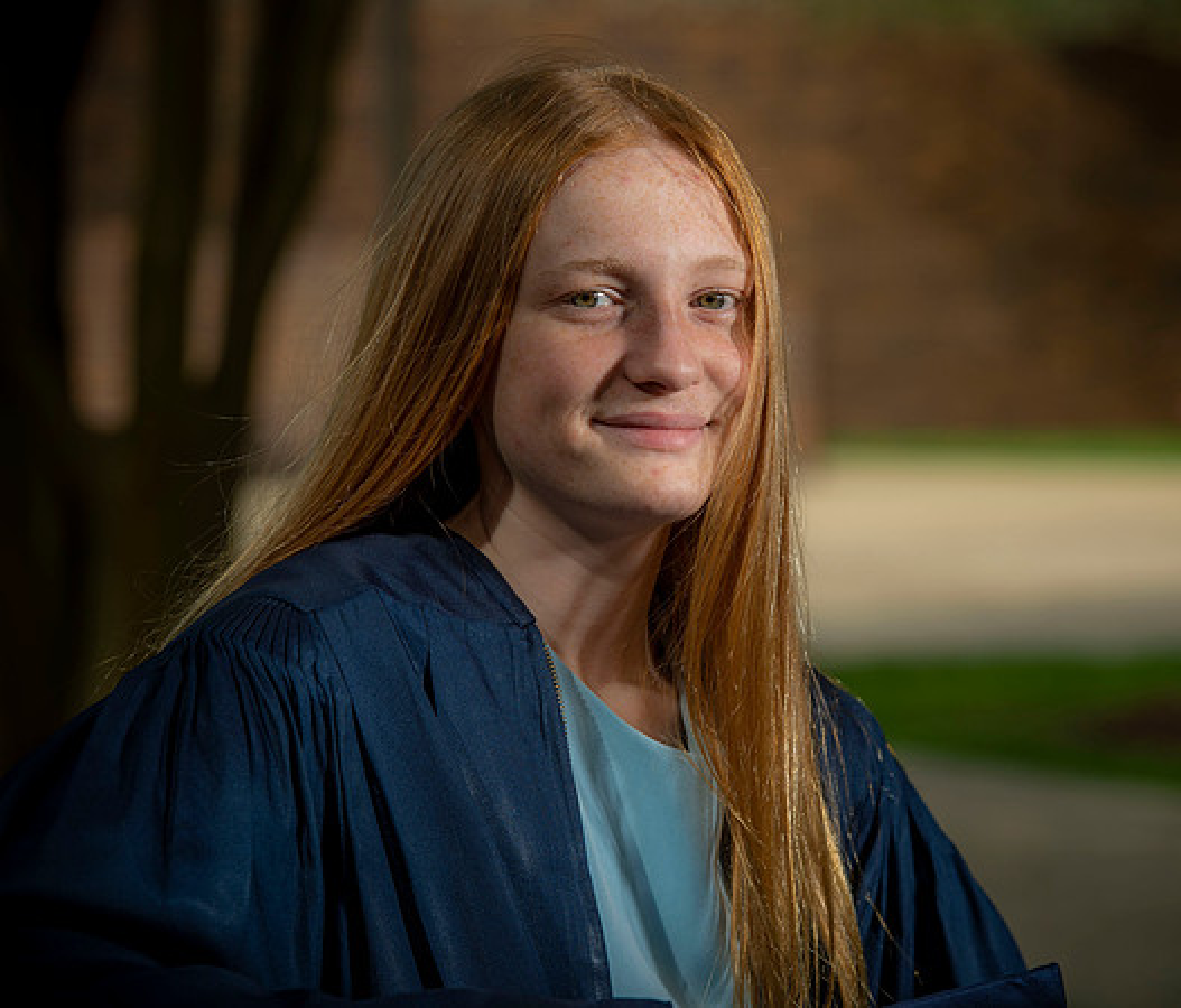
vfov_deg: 8.8
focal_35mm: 183
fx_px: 6579
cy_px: 500
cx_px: 752
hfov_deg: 10.3
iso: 80
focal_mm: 155
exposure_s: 1/250
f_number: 6.3
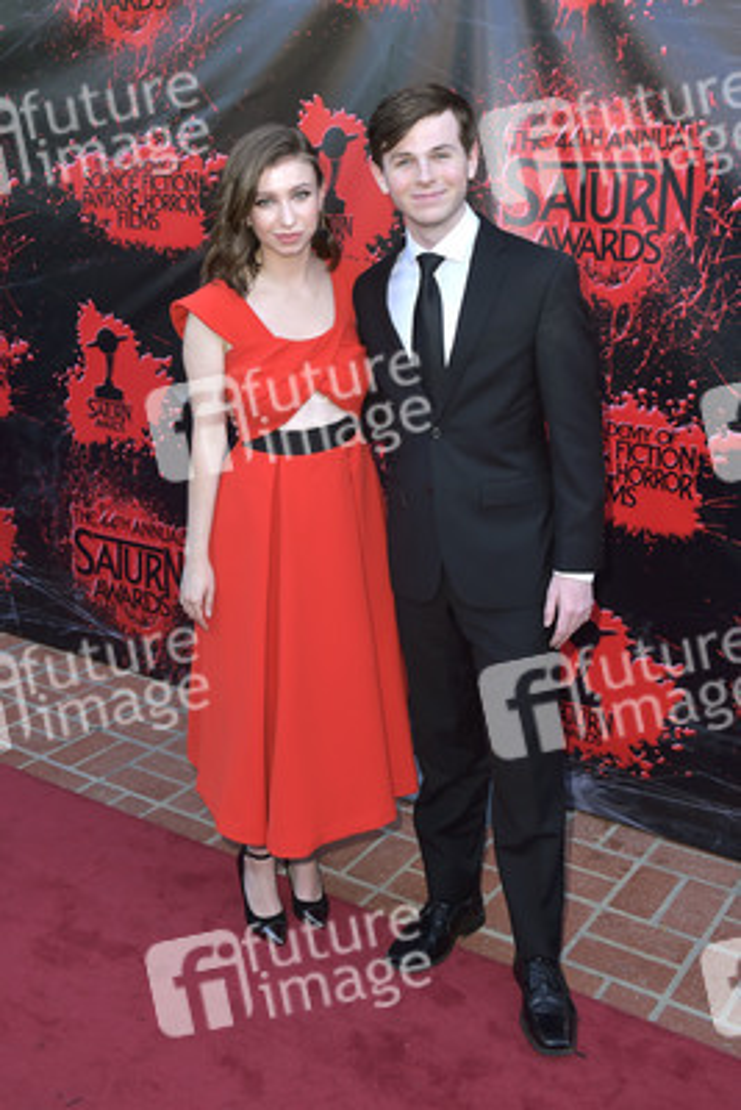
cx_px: 370
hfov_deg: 37.9
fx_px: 1080
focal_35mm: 35
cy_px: 555
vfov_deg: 54.4
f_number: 6.3
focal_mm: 35
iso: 250
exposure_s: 1/250
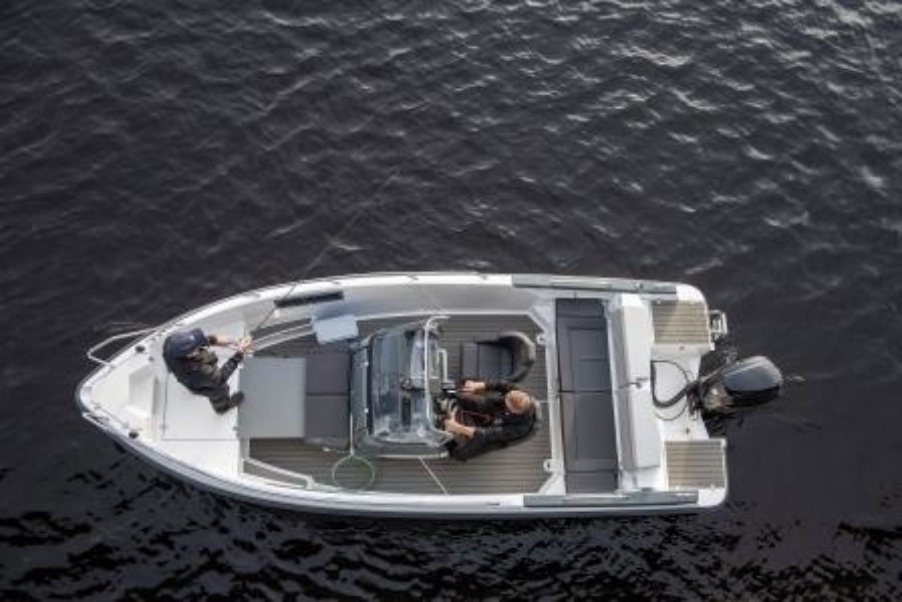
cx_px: 451
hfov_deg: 54.4
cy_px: 301
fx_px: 877
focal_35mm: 35
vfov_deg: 37.9
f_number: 5
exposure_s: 1/250
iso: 200
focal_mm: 35
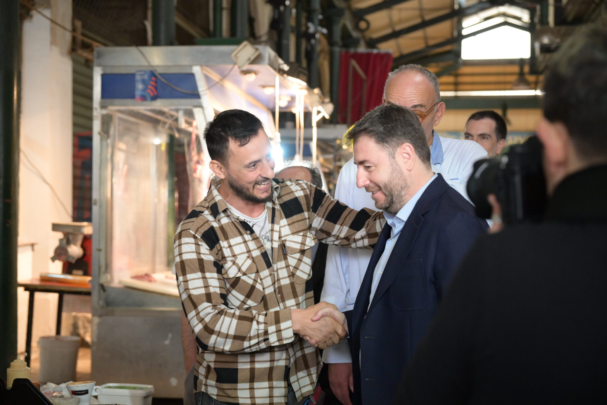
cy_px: 202
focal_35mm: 61
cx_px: 304
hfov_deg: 32.9
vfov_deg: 22.3
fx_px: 1029
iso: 4000
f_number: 4
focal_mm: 61
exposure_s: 1/200
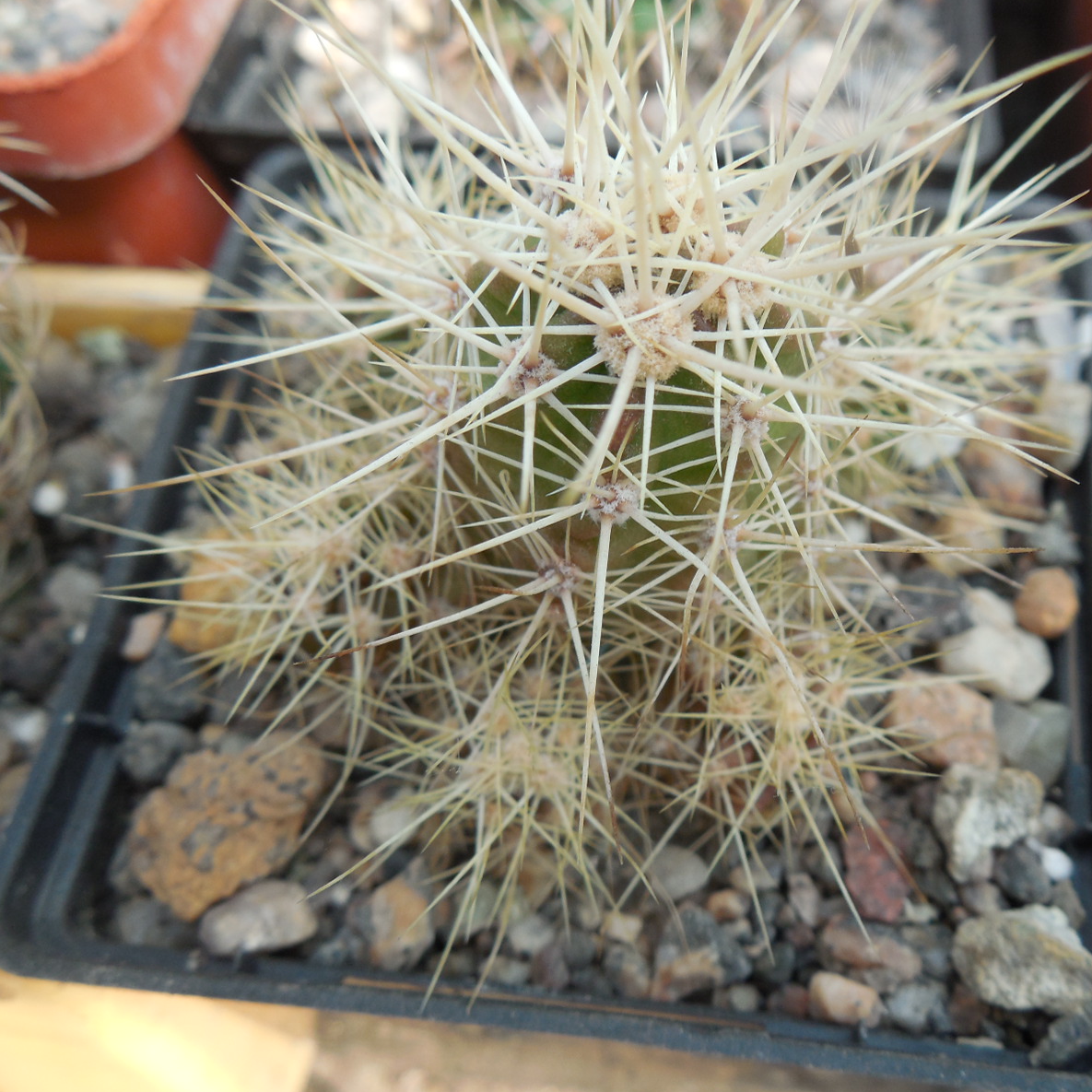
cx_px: 671
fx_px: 1321
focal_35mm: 37
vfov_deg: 44.9
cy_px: 551
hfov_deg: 44.6
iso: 125
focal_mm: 5.6
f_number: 3.6
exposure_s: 1/125
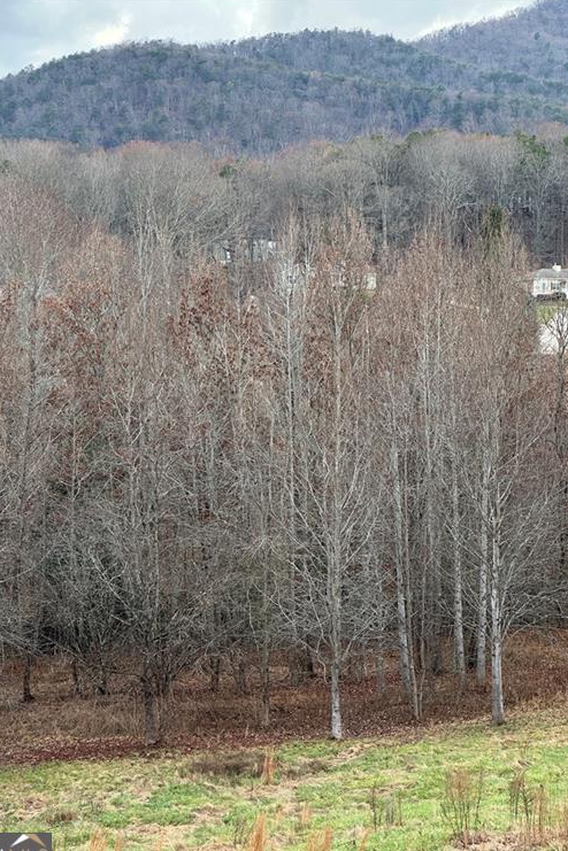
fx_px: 1964
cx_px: 252
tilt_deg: -1.2
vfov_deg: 24.5
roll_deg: +0.5
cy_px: 435
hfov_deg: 16.5
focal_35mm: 83
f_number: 2.8
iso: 40
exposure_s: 1/99
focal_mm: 9
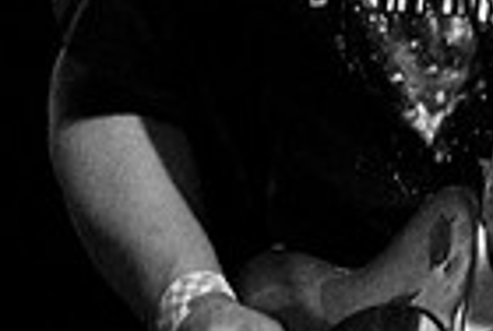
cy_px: -210
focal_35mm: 310
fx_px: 4254
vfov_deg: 4.4
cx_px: 222
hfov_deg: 6.6
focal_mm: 50
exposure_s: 1/160
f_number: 1.8
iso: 1000
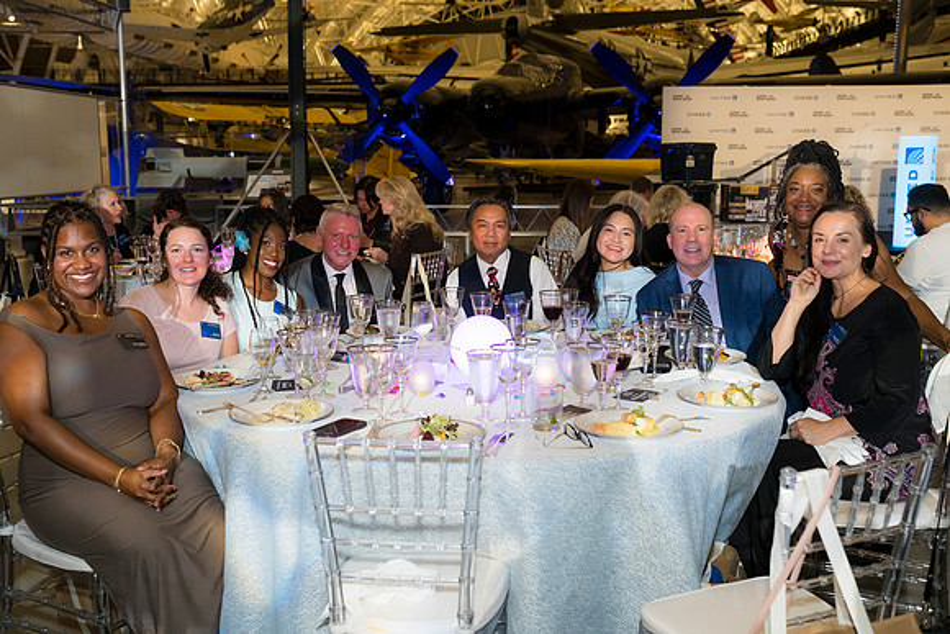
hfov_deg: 50.7
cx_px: 475
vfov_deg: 35.1
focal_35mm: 38
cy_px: 317
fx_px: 1003
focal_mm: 38
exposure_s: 1/125
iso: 2200
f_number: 4
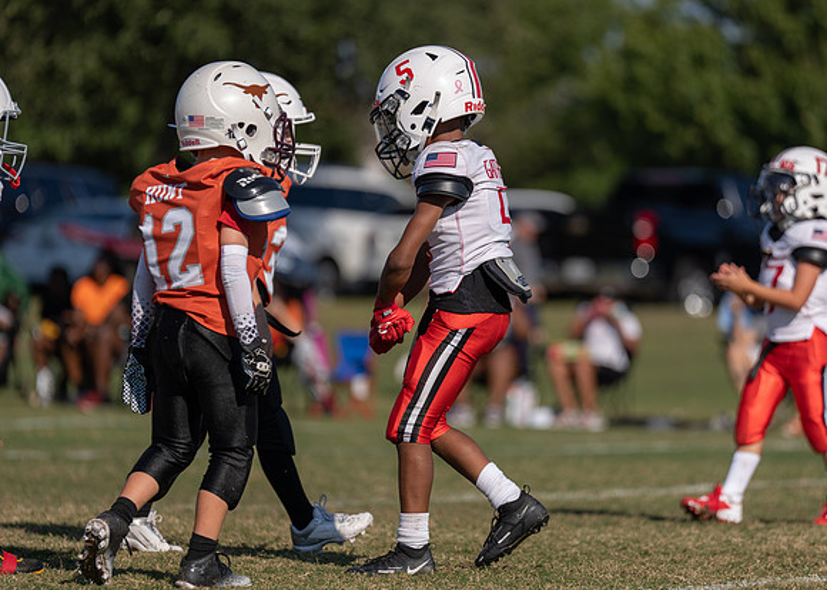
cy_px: 281
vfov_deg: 5.7
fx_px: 5974
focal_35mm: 254
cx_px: 458
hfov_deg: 7.9
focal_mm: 200
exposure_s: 1/4000
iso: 125
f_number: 2.8
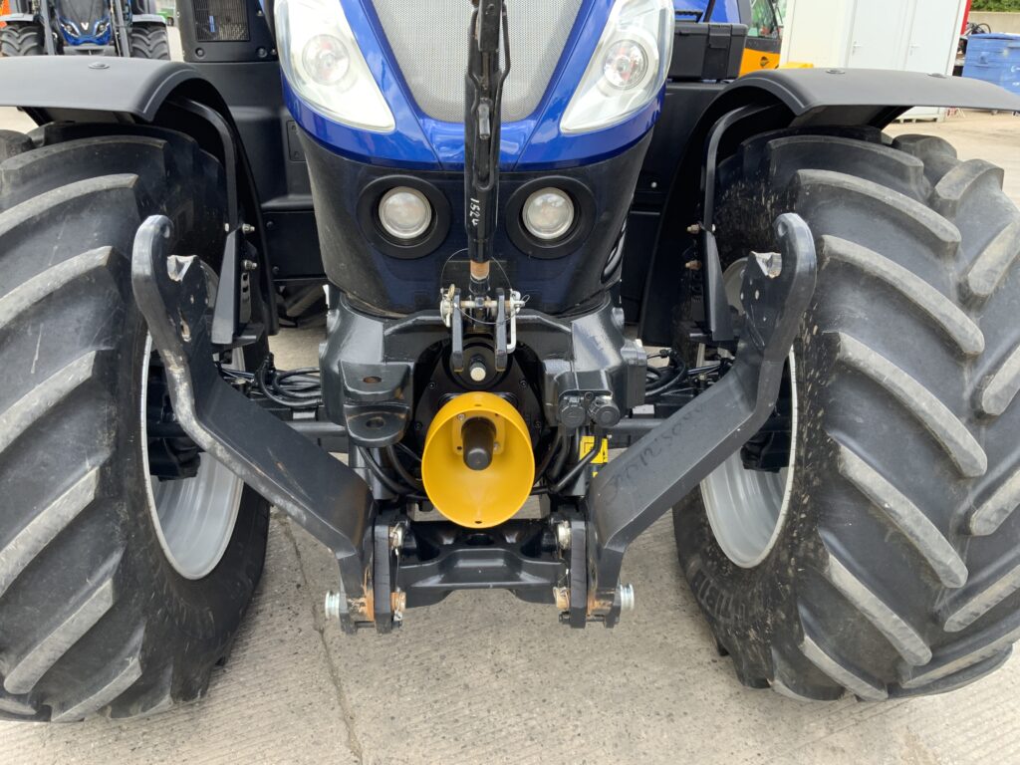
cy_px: 382
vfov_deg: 48.2
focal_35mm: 29
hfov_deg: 61.7
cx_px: 510
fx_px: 855
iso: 20
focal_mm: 3
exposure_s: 1/122
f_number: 1.8
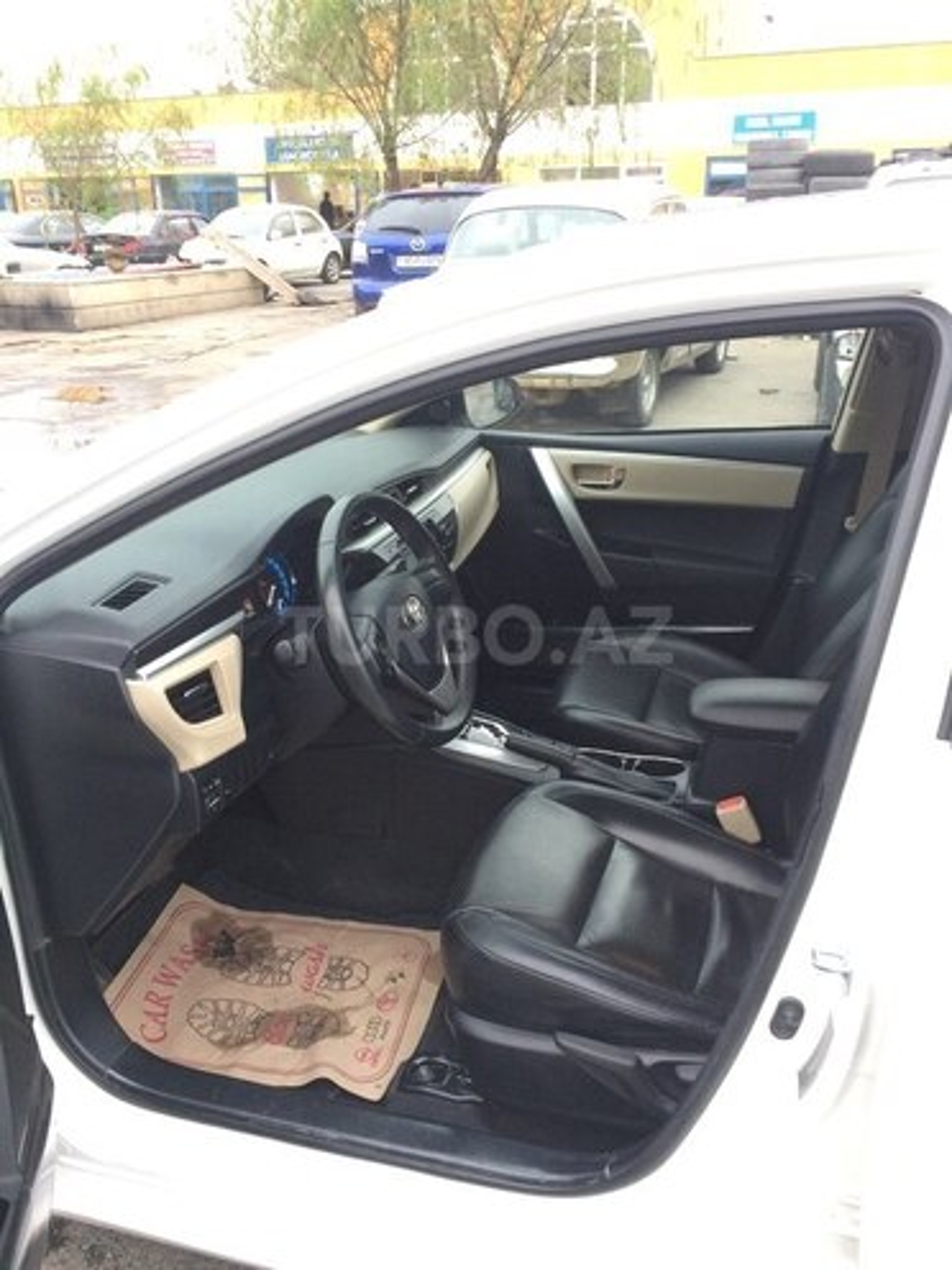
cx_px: 476
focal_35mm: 29
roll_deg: +1.3
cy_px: 635
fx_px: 1063
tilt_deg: -21.6
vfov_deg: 61.7
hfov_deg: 48.2
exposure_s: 1/33
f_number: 2.2
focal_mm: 4.15
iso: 125
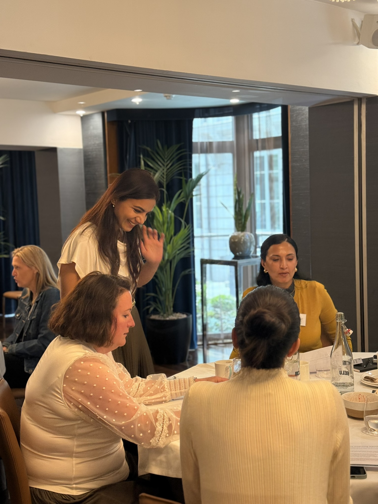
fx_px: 699
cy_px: 252
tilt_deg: -4.0
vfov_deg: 39.7
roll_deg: +1.5
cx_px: 189
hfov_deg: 30.3
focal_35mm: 48
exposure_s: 1/100
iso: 100
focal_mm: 6.76
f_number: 1.78
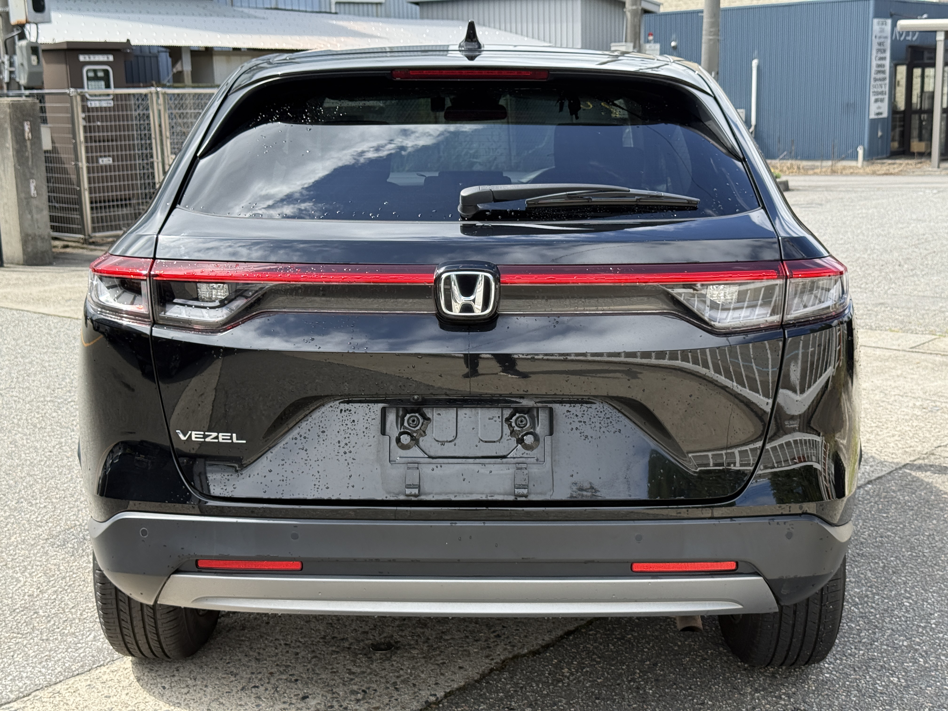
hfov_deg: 39.7
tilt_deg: -10.6
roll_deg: +1.6
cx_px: 474
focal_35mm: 48
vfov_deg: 30.3
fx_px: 1315
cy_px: 356
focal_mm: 6.76
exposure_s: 1/1575
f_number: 1.78
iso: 80
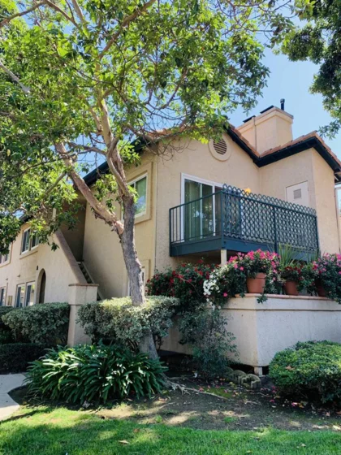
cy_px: 228
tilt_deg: +13.5
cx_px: 170
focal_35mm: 26
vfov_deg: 67.3
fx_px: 341
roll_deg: -1.0
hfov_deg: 53.1
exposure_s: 1/342
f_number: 1.8
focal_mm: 4.25
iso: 25
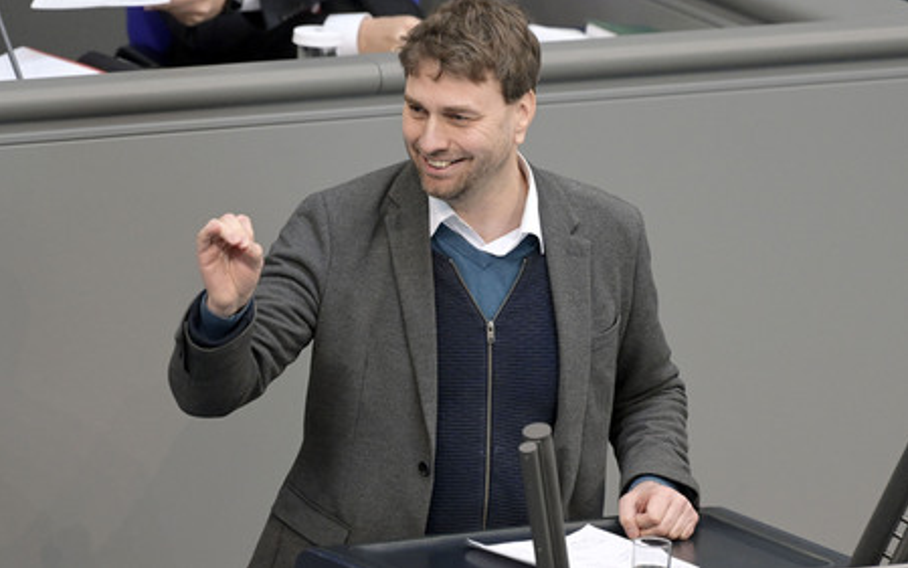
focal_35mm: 399
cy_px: 269
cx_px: 454
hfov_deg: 5.3
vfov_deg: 3.3
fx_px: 9877
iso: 8000
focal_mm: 390
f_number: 5.6
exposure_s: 1/320
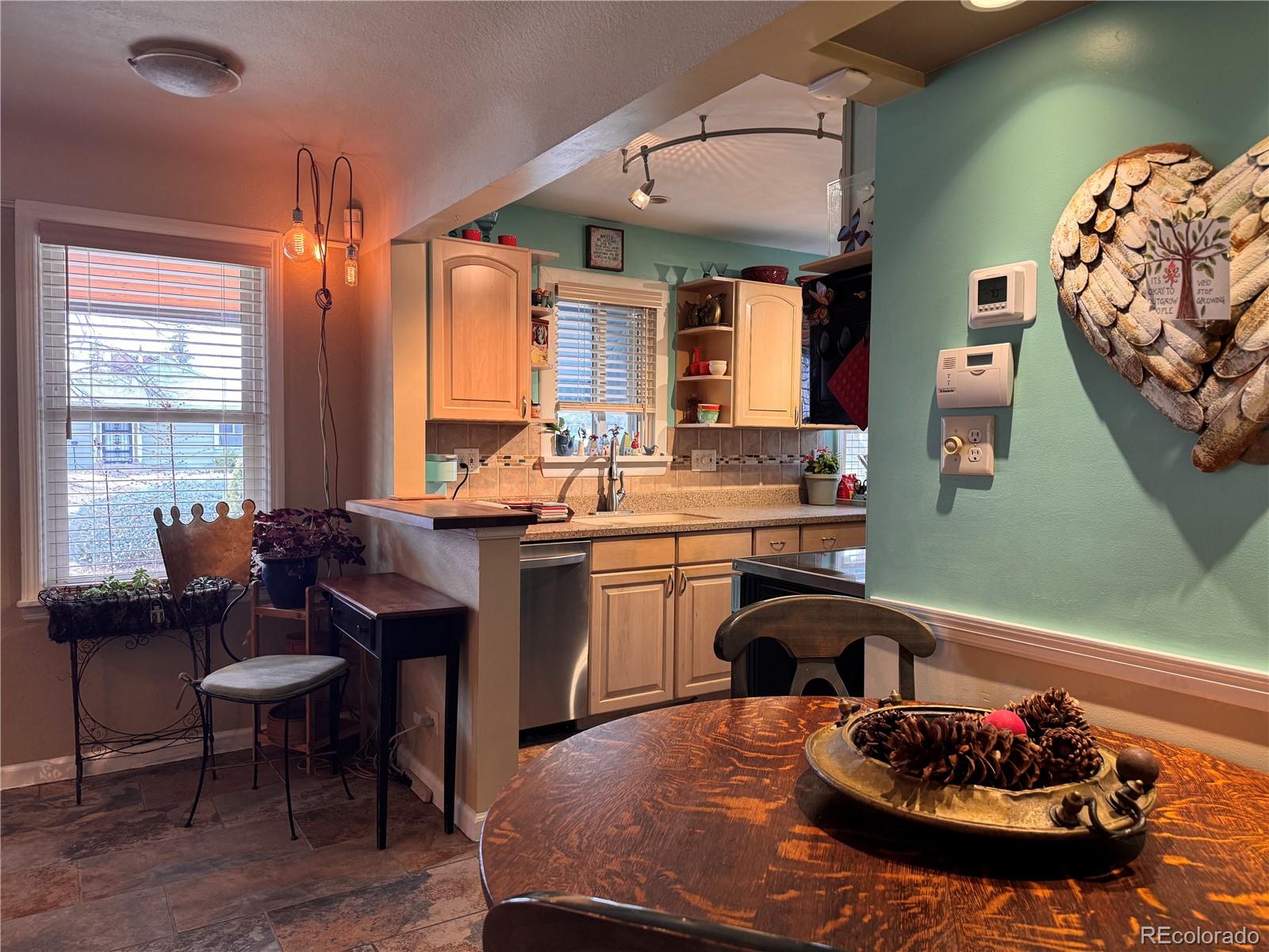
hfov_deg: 71.6
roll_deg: -0.7
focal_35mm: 24
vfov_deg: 56.8
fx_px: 880
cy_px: 476
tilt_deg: -3.0
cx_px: 634
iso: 160
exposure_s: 1/60
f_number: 1.78
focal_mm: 6.76
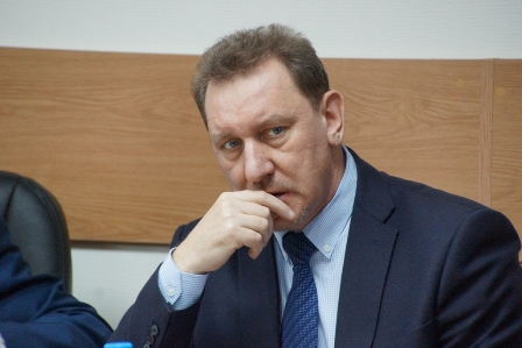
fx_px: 4569
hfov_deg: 6.5
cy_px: 174
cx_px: 261
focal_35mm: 315
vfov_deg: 4.4
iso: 2500
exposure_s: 1/100
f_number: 6.3
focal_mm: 210
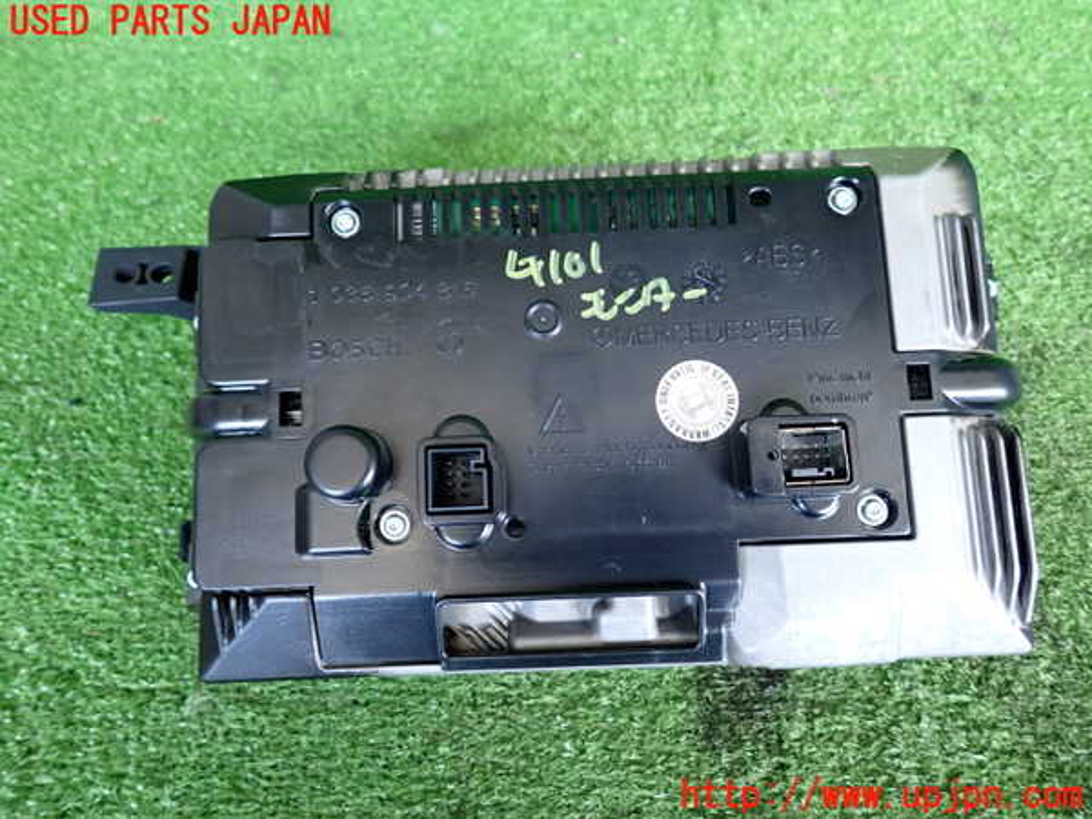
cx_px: 546
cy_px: 410
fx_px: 789
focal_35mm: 25
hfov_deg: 69.4
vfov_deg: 54.9
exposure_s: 1/30
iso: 250
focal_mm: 4.5
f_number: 2
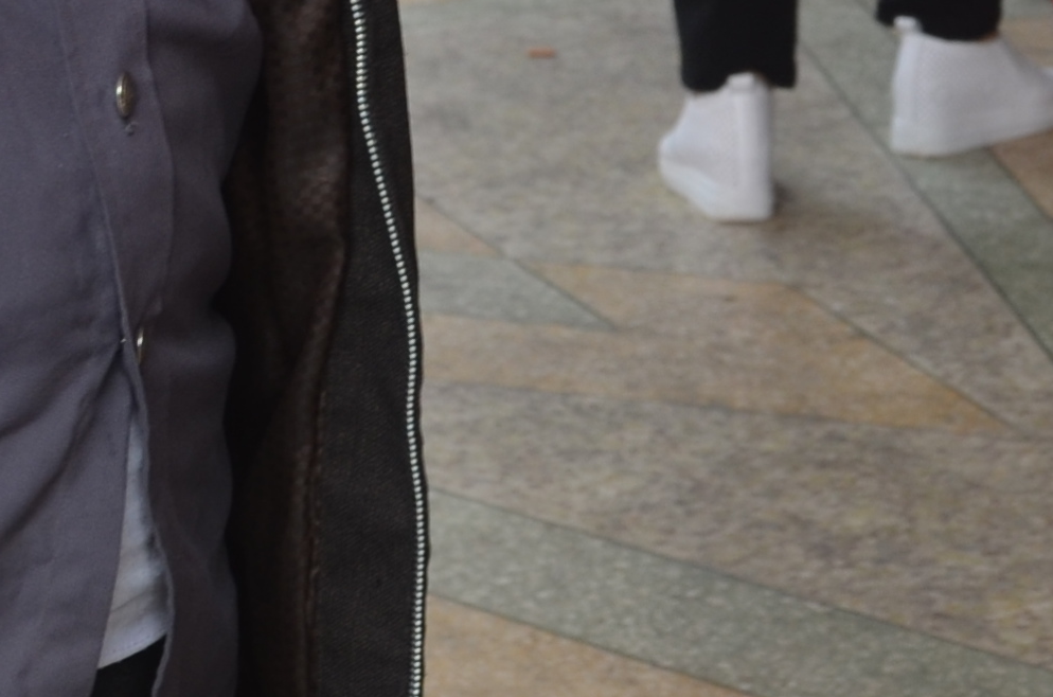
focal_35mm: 238
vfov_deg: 5.6
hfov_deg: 8.6
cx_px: 903
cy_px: -672
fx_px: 6946
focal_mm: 32
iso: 200
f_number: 6.3
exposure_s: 1/160
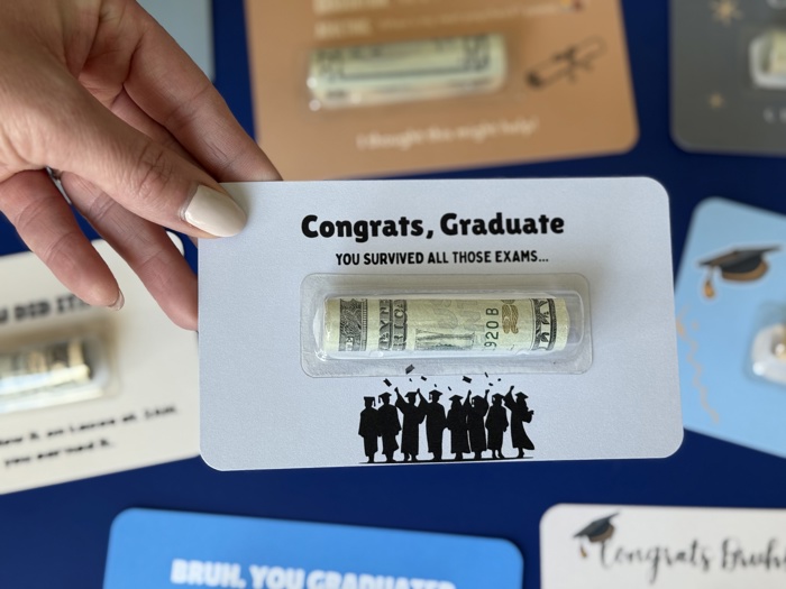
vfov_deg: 30.3
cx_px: 393
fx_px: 1090
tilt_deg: -77.8
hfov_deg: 39.7
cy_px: 294
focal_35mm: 48
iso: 64
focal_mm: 6.76
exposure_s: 1/144
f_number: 1.78
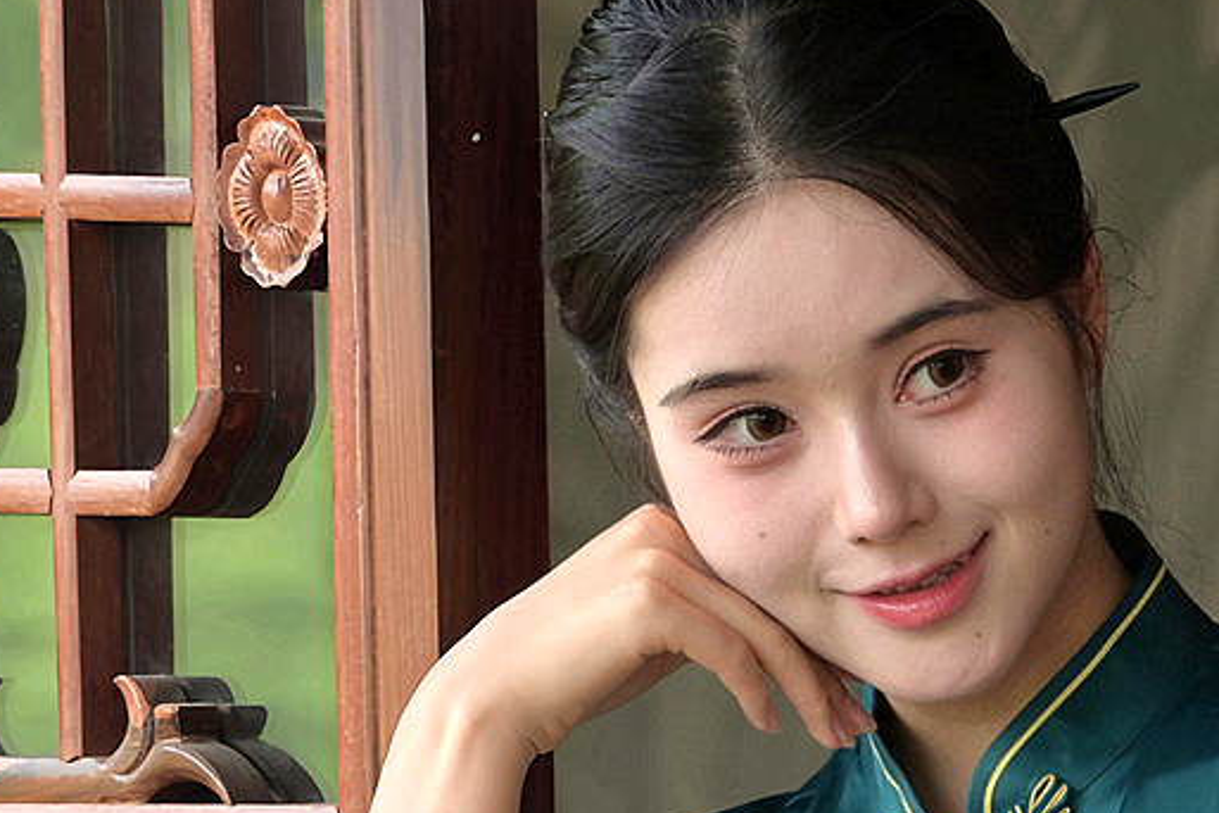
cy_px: 844
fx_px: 9108
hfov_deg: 7.7
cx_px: 668
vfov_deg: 5.1
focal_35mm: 269
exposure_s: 1/100
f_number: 6.7
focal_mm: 115
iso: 160
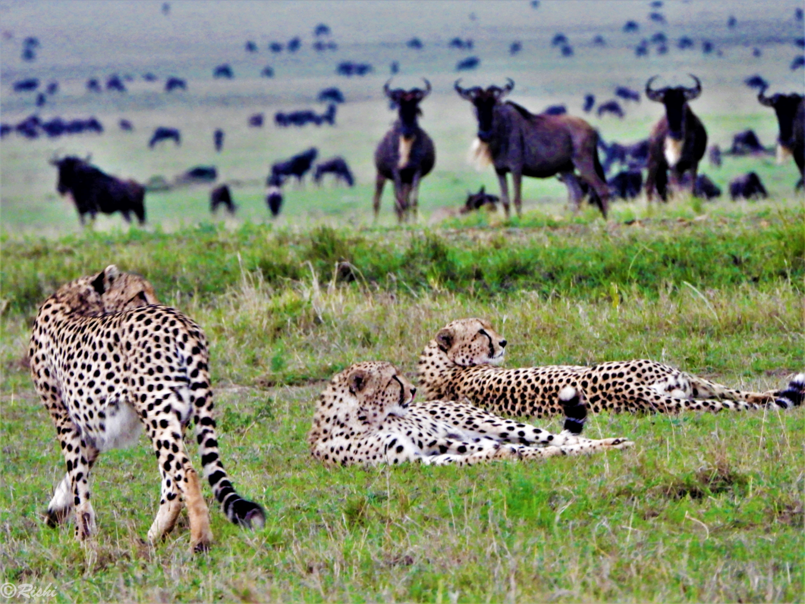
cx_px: 402
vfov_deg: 1.7
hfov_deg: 2.3
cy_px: 302
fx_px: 19999
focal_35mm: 860
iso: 800
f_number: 5.6
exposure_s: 1/60
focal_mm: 155
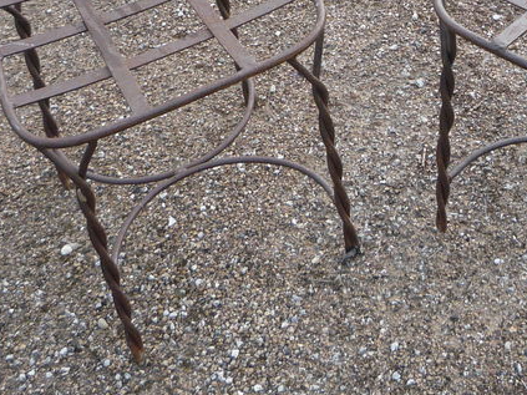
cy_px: -45
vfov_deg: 19.8
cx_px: 390
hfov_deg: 27.1
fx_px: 1081
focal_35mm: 71
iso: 100
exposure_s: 1/100
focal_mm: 5.2
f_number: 3.5
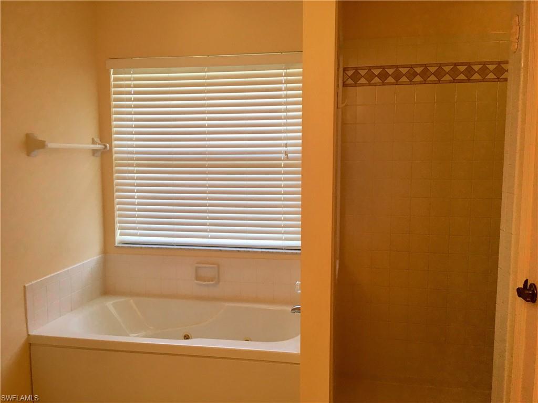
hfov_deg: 61.7
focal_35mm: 29
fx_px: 451
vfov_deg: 48.2
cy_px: 202
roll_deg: -1.7
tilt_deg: -4.4
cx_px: 269
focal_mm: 4.15
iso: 32
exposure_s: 1/30
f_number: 2.2
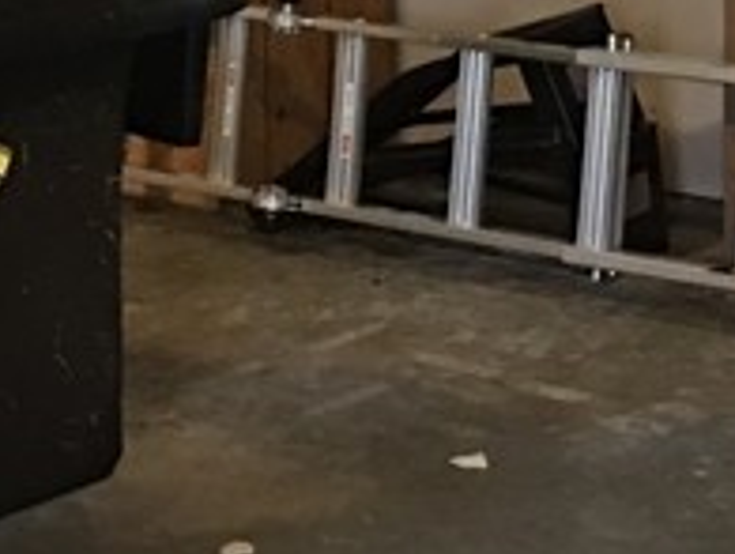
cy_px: -550
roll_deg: -0.2
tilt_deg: -0.5
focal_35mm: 152
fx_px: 3233
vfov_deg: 9.2
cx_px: 776
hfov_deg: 12.8
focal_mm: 4.15
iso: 50
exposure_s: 1/4
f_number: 2.2
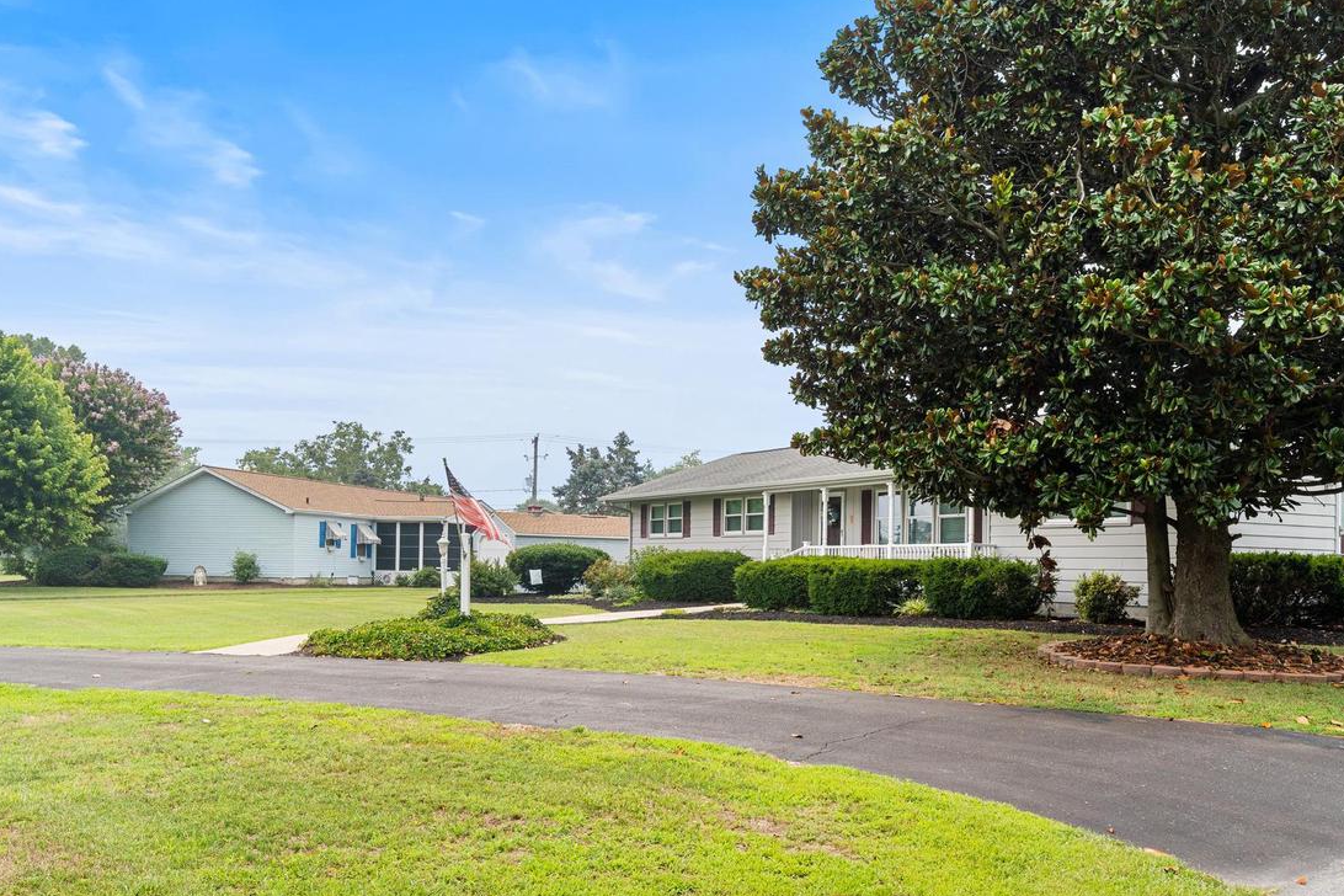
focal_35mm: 29
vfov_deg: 43.9
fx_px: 1100
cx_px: 662
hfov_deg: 62.8
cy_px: 565
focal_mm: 14.9
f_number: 7.1
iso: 200
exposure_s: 1/500
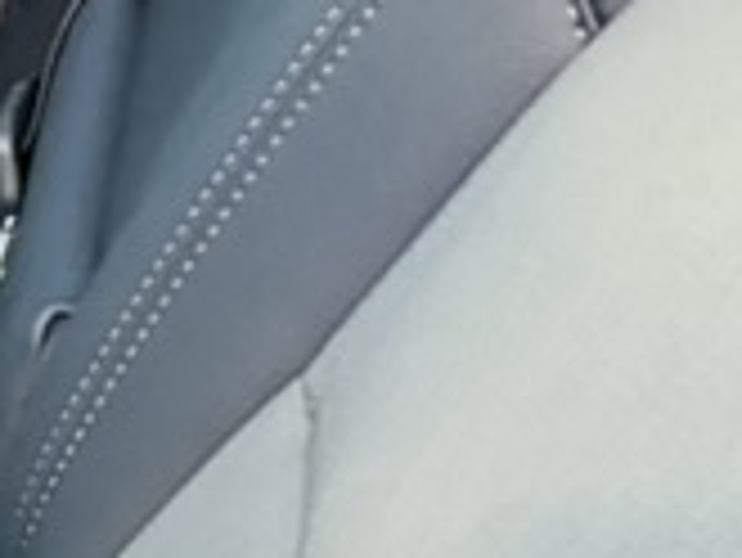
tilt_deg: -30.8
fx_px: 3196
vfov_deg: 9.8
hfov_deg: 9.9
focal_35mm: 149
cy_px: 684
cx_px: -1484
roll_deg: +5.0
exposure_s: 1/44
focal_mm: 6.76
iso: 800
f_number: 1.78
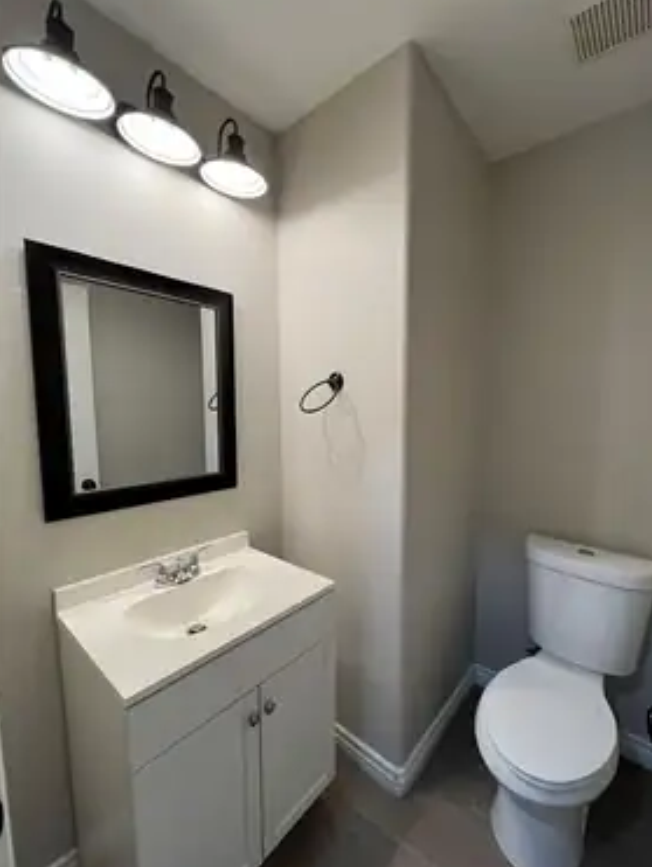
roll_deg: +0.3
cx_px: 344
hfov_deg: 85.7
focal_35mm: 14
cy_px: 444
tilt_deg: -4.7
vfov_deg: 102.0
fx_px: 351
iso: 100
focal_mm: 1.57
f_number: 1.8
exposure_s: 1/120
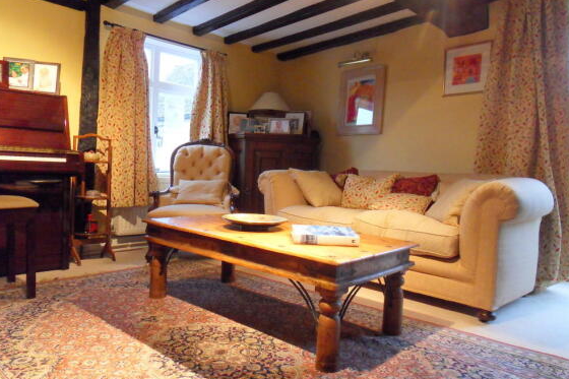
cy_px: 185
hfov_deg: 69.4
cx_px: 290
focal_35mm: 26
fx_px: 411
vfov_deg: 49.5
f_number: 3.3
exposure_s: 1/20
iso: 400
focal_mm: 4.2
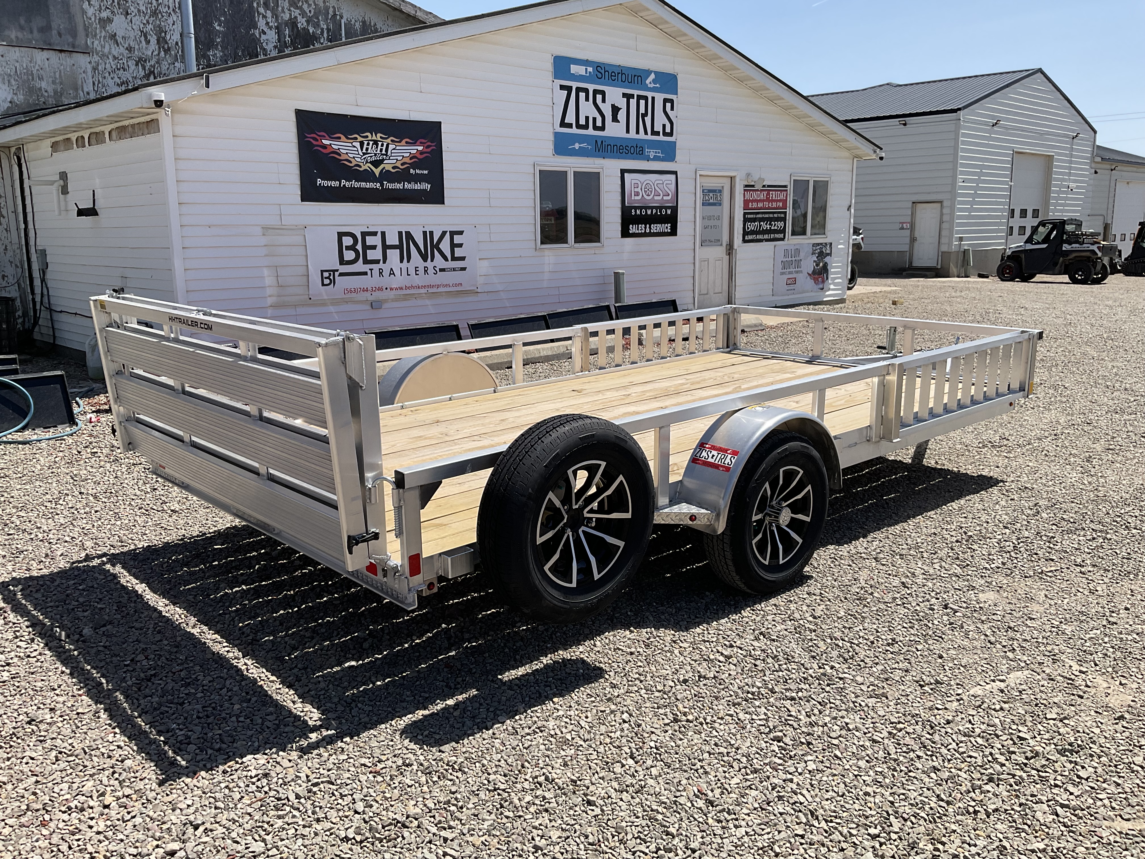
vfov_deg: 48.2
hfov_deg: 61.7
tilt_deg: -12.2
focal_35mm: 29
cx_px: 572
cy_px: 430
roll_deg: +0.1
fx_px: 959
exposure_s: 1/2538
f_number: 1.8
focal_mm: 3
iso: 16
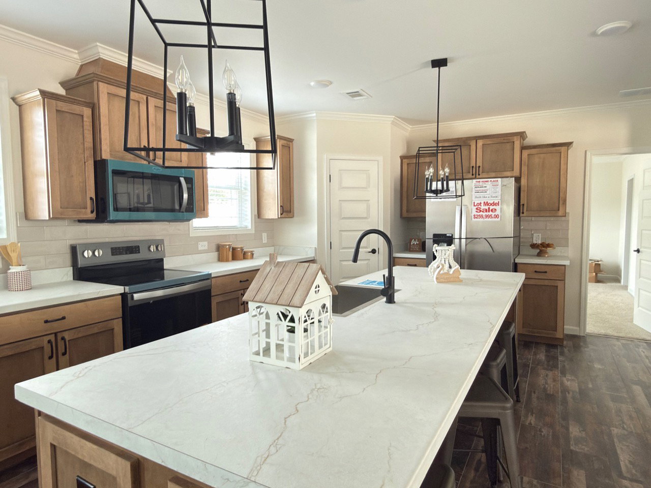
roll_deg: -0.8
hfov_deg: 79.0
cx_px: 326
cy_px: 244
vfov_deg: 63.4
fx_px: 395
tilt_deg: -3.7
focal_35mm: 21
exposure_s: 1/30
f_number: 2.2
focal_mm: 2.22
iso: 125
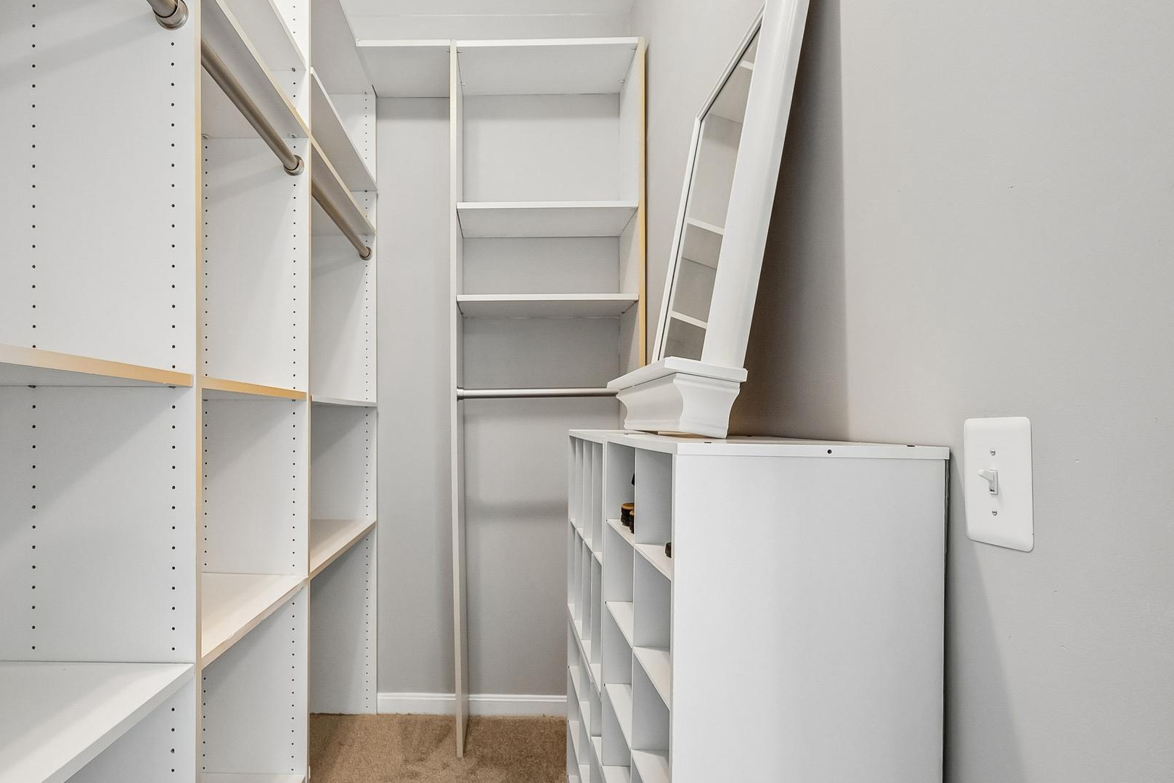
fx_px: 620
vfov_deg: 64.2
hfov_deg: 85.9
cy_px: 451
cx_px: 471
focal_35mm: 19
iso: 400
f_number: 5.6
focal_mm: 10
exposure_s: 1/25
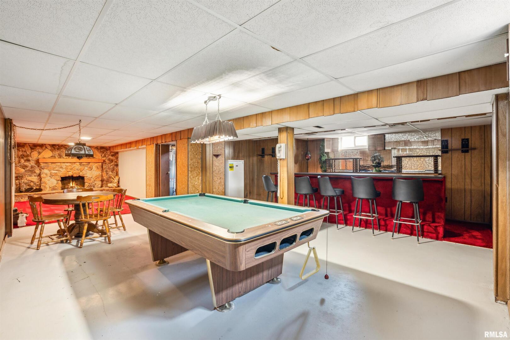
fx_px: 227
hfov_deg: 96.7
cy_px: 170
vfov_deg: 73.7
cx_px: 255
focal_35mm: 16
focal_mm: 16
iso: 400
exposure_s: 1/1.67
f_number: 9
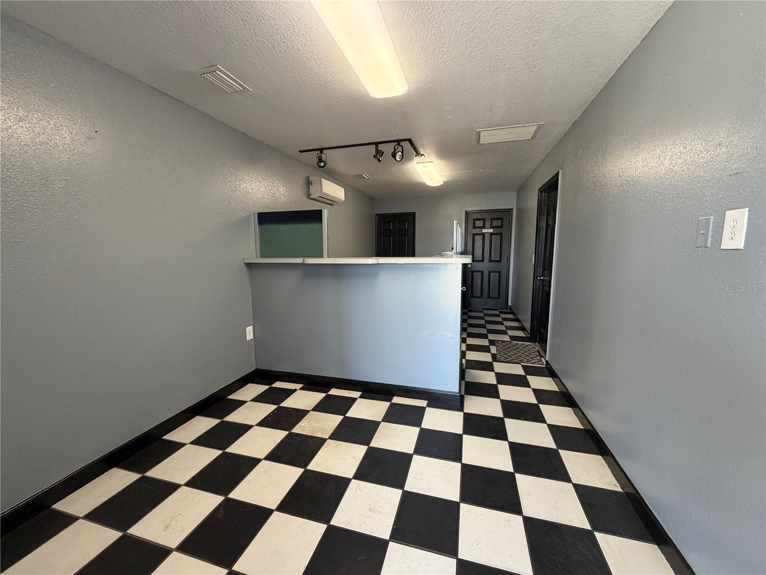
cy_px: 288
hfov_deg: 102.1
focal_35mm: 14
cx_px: 383
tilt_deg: -7.3
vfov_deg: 85.7
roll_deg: -0.1
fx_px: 310
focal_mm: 2.22
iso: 320
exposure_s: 1/77
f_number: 2.2
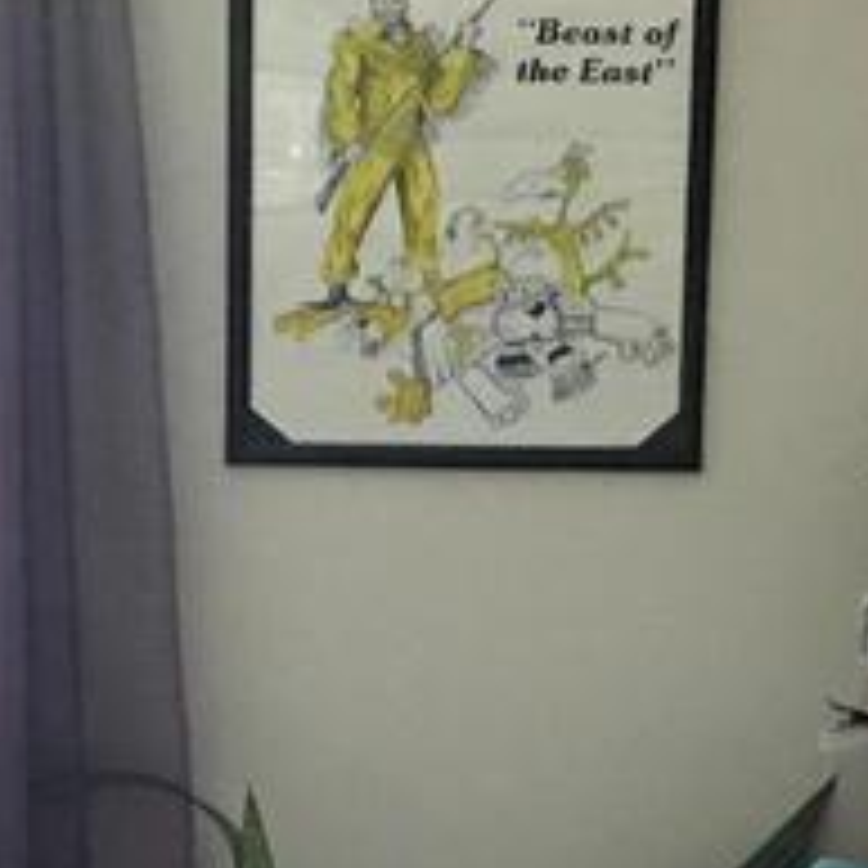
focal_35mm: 131
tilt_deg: -13.9
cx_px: 315
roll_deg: -0.8
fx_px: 3716
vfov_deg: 13.1
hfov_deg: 13.3
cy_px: 953
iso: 100
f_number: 1.8
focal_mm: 3.99
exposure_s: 1/7
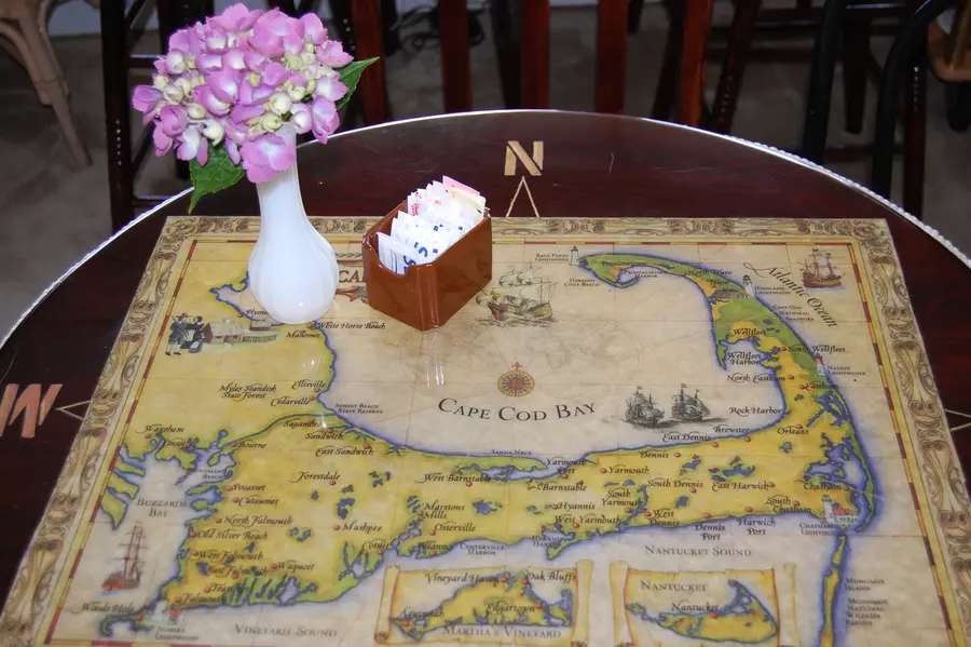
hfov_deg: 43.6
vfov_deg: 29.8
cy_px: 324
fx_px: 1213
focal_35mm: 45
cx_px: 486
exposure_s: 1/60
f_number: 4.2
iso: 400
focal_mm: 30
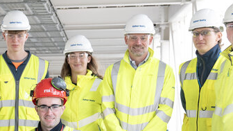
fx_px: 655
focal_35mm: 106
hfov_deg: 19.3
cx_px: -27
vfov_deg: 11.3
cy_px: 134
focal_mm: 34
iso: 800
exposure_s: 1/500
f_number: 4
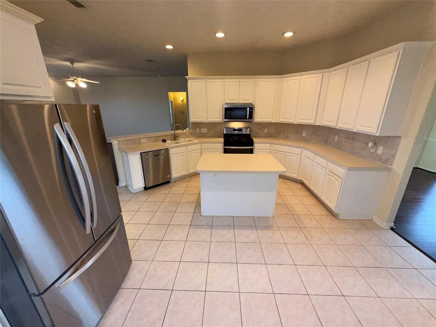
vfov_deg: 85.7
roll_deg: -0.3
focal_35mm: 14
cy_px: 164
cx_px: 218
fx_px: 176
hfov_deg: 102.1
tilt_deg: -17.8
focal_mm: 2.22
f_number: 2.2
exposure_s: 1/120
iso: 160
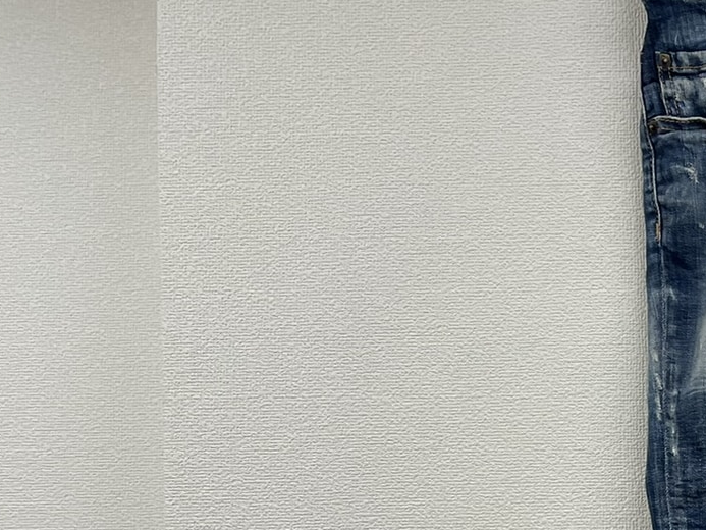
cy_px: 586
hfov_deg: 23.5
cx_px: 946
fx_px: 1469
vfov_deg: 19.6
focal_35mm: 72
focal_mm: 4.2
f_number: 1.6
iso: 64
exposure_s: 1/121
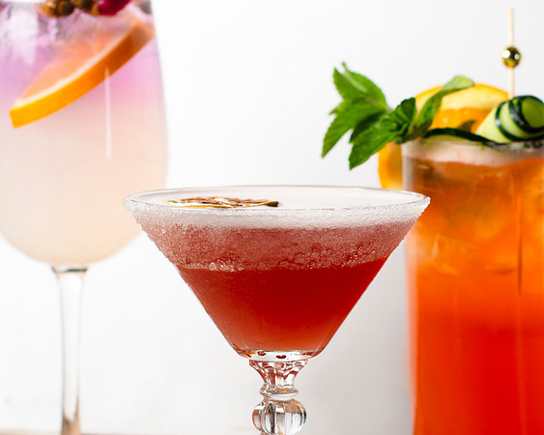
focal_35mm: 68
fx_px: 1100
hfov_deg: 27.8
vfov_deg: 22.4
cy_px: 247
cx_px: 249
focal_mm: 50
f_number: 4.5
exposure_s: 1/250
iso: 100
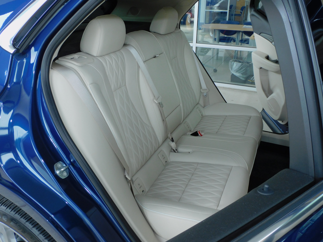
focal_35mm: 30
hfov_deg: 60.0
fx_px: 280
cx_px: 162
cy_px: 121
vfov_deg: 46.8
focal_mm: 5.4
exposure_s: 1/100
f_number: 3.5
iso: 125
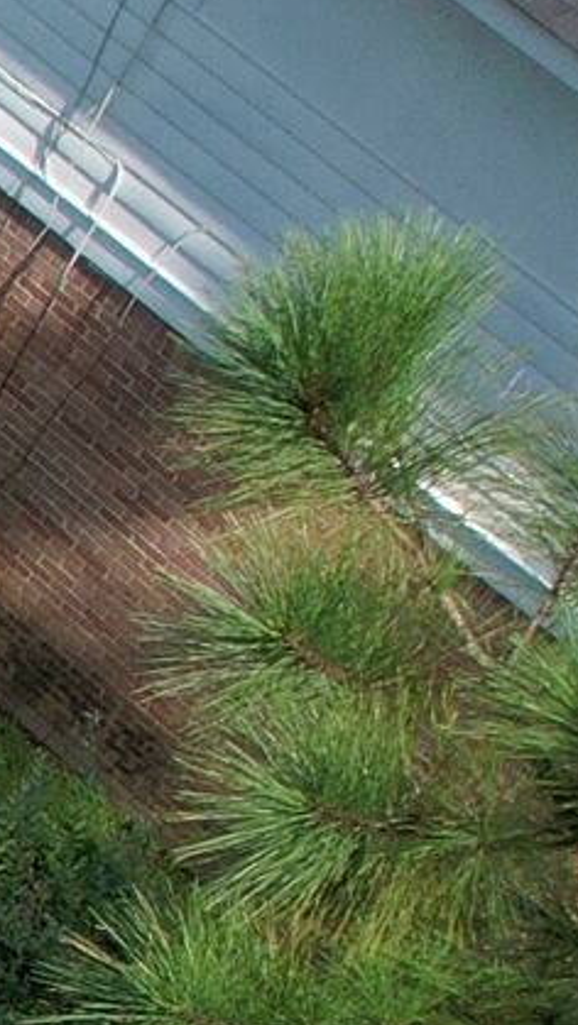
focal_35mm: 169
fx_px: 4600
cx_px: -2344
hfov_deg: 5.4
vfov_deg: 12.1
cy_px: 1546
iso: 100
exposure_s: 1/250
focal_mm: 8.38
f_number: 2.8
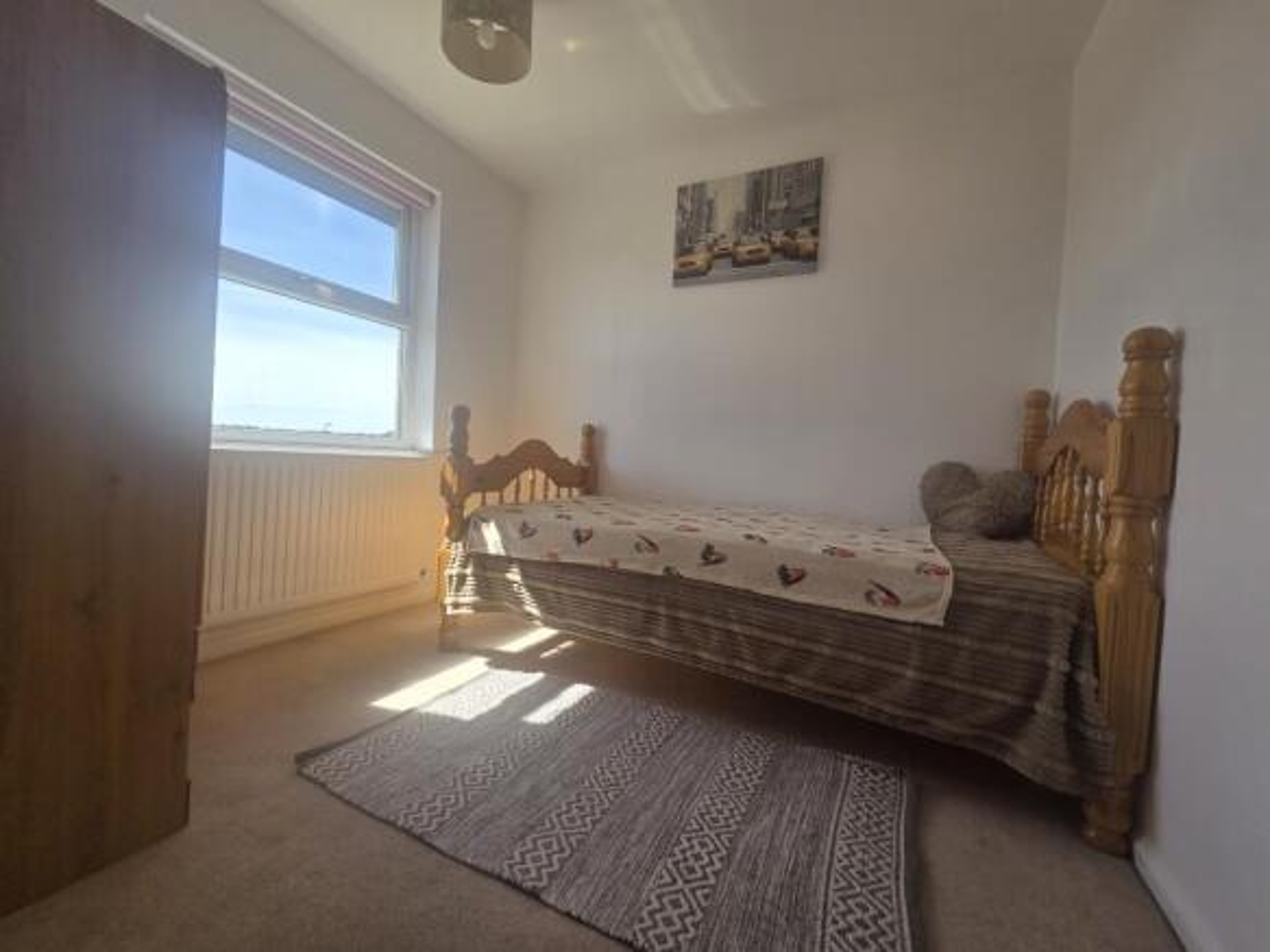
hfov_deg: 106.2
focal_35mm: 13
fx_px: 477
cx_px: 635
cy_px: 476
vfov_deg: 89.9
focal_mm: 2.2
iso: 50
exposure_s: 1/538
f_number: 2.2
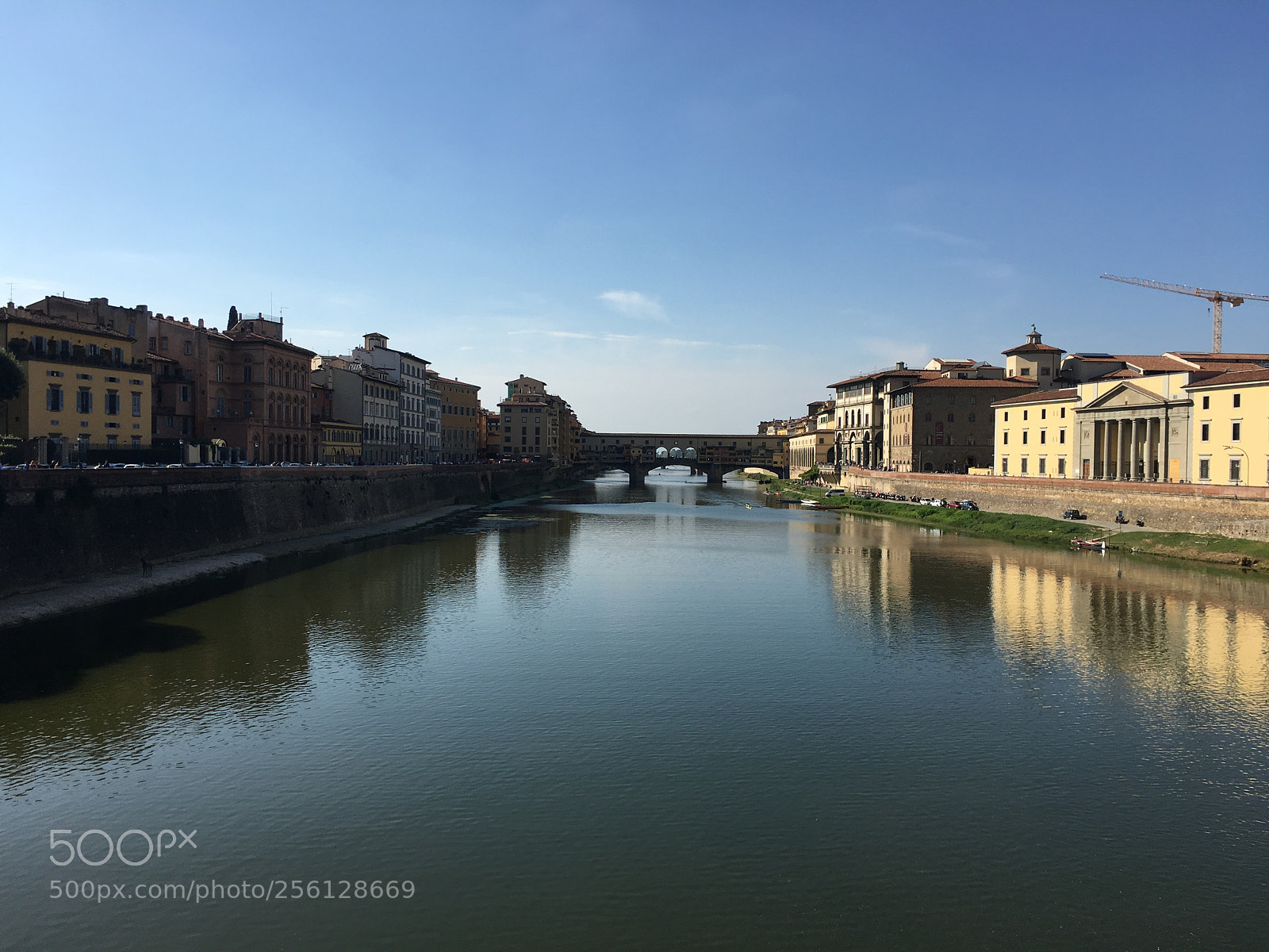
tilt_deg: +0.2
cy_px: 476
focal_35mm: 29
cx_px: 634
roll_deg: -0.5
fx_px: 1063
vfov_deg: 48.2
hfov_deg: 61.7
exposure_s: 1/1923
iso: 25
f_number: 2.2
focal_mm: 4.15
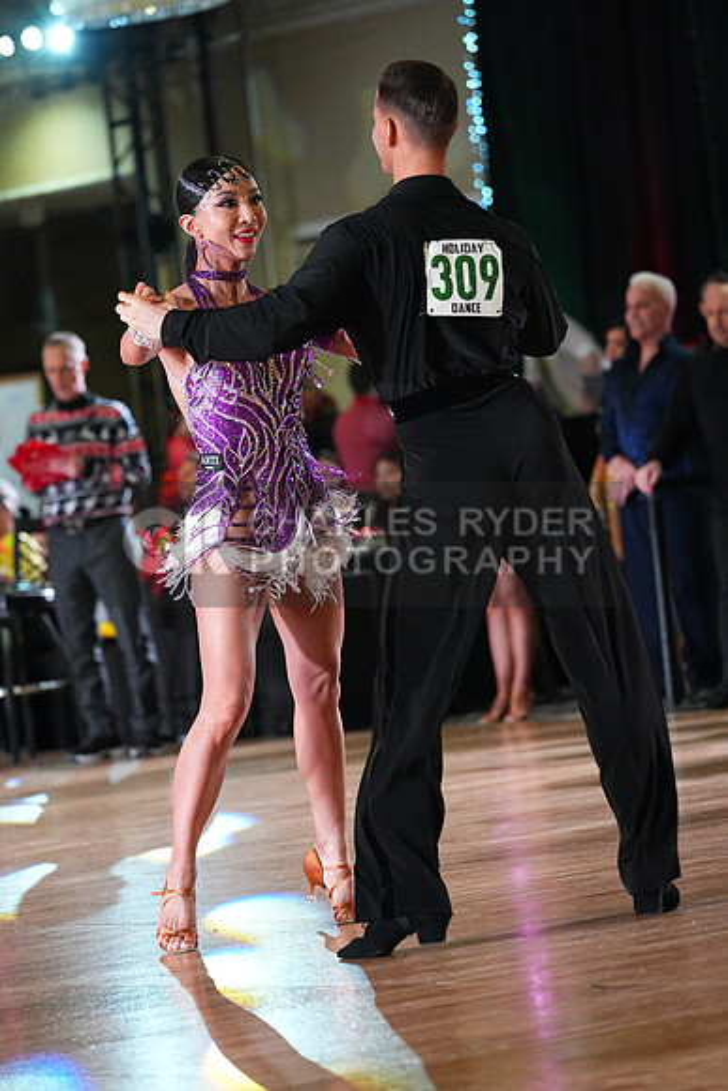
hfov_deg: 7.7
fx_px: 5426
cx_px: 364
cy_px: 546
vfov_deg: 11.5
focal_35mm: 179
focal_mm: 179
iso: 8000
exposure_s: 1/400
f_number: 4.5
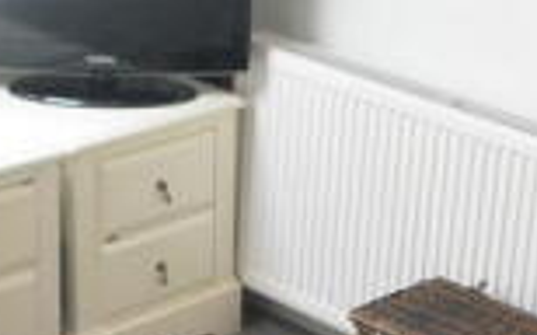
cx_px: 305
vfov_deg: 11.1
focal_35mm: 117
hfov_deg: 17.8
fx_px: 1711
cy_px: 256
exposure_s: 1/100
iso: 4000
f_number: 3.5
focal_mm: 18
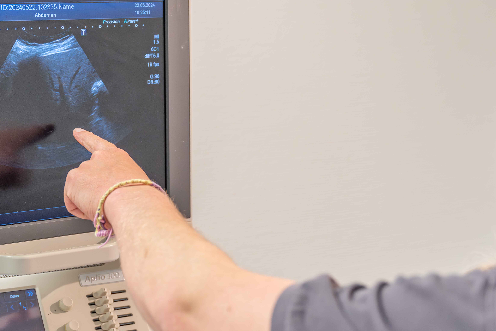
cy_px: 214
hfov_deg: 26.4
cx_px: 200
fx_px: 1056
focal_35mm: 77
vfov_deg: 17.8
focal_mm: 37.3
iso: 1000
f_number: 2.8
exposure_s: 1/160
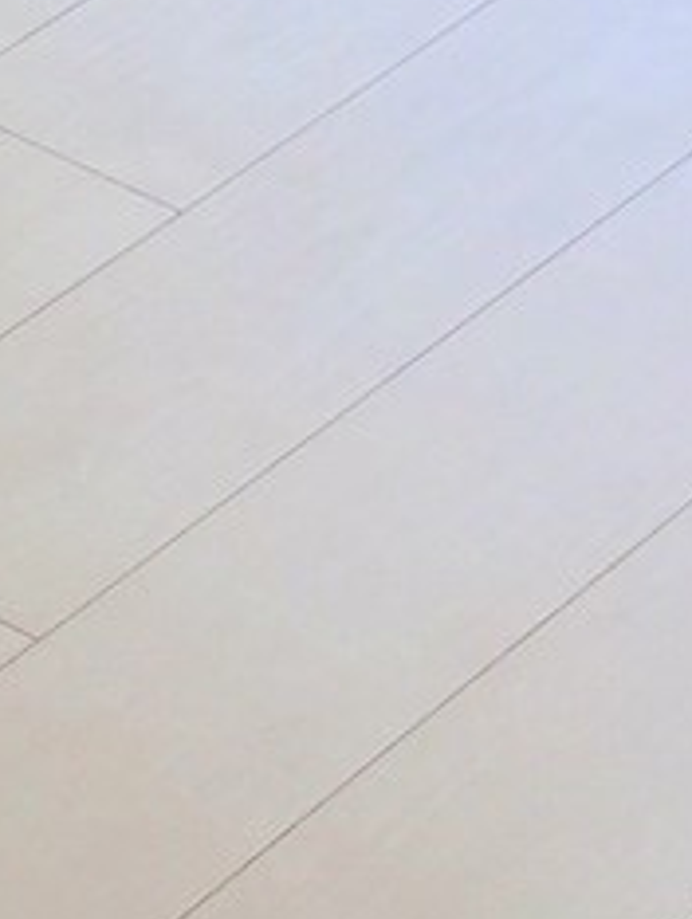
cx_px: -653
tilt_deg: -33.8
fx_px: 5374
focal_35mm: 202
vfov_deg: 9.8
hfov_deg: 7.1
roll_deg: +0.0
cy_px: 377
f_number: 2.2
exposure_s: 1/359
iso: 32
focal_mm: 4.15
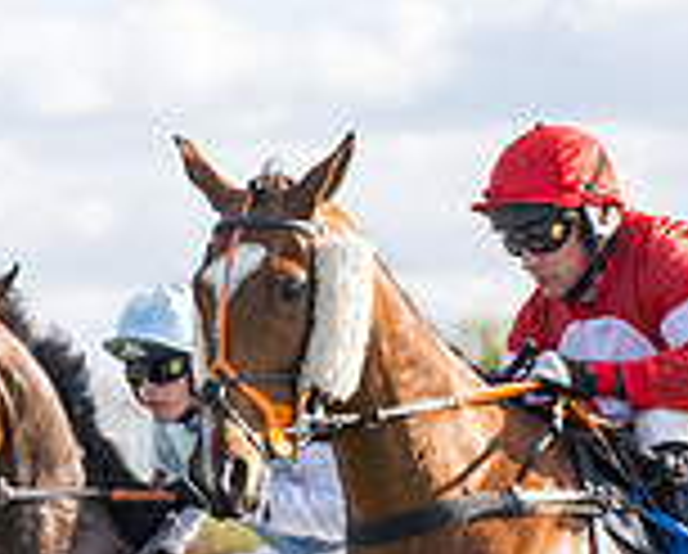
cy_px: 715
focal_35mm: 573
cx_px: 462
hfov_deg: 3.4
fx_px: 11690
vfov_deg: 2.7
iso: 400
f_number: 4
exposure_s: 1/1600
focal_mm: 86
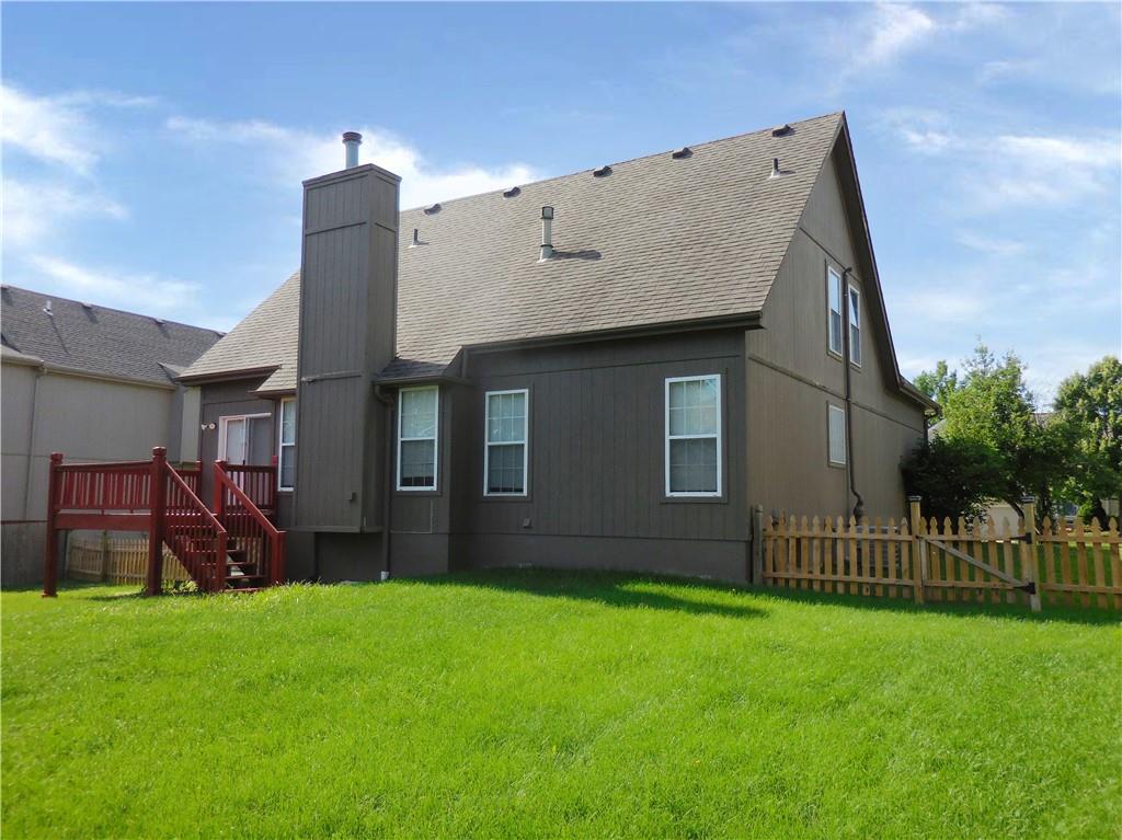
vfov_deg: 54.8
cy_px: 420
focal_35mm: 25
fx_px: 810
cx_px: 561
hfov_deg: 69.4
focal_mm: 4.5
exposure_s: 1/1000
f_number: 3.3
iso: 125
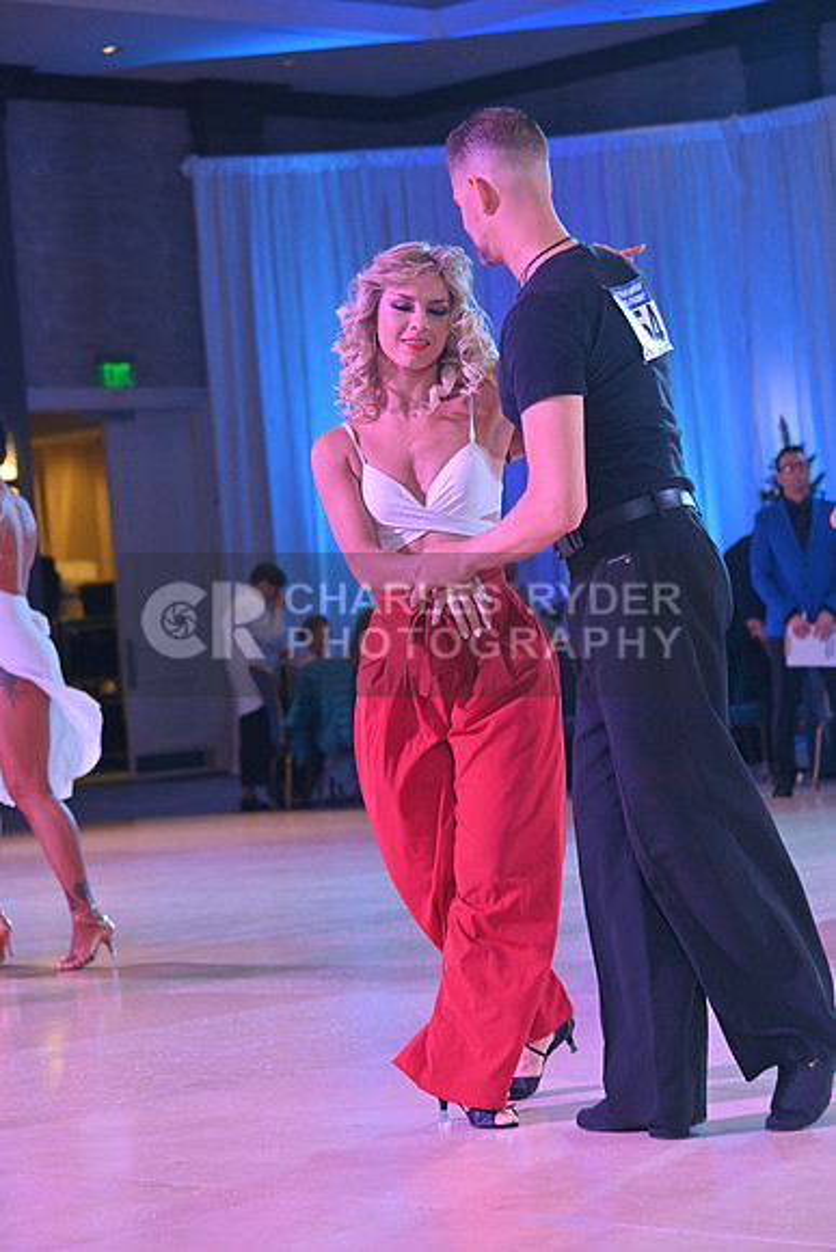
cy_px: 626
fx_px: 3411
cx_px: 418
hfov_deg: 14.0
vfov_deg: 20.8
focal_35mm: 98
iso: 2800
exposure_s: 1/320
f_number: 5
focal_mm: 98
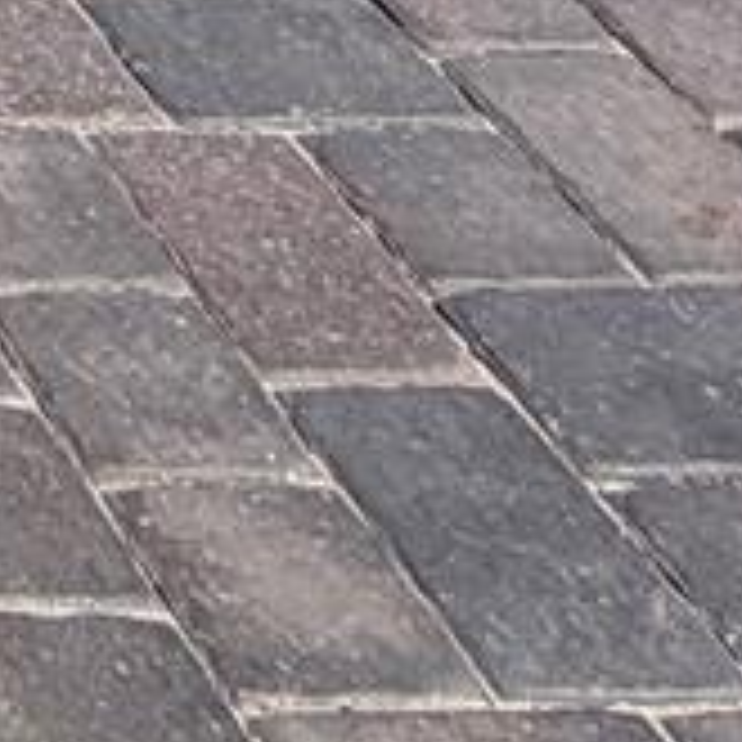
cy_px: -1776
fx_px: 2910
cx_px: -1417
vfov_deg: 9.5
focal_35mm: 120
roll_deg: +0.3
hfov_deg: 10.6
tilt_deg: -1.1
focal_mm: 2.22
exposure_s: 1/1033
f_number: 2.2
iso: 20
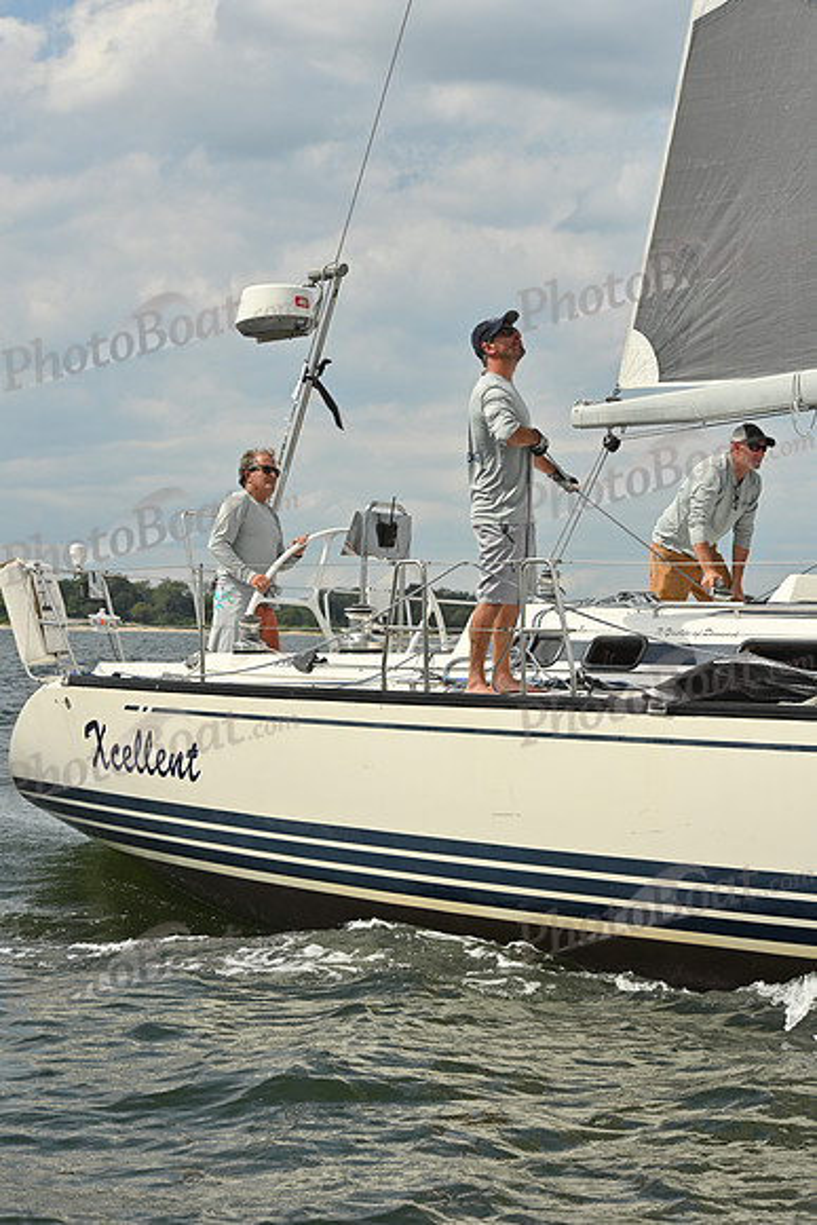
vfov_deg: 23.6
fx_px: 2926
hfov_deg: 15.9
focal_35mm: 86
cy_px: 612
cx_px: 408
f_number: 9
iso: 320
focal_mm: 86
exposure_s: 1/1600
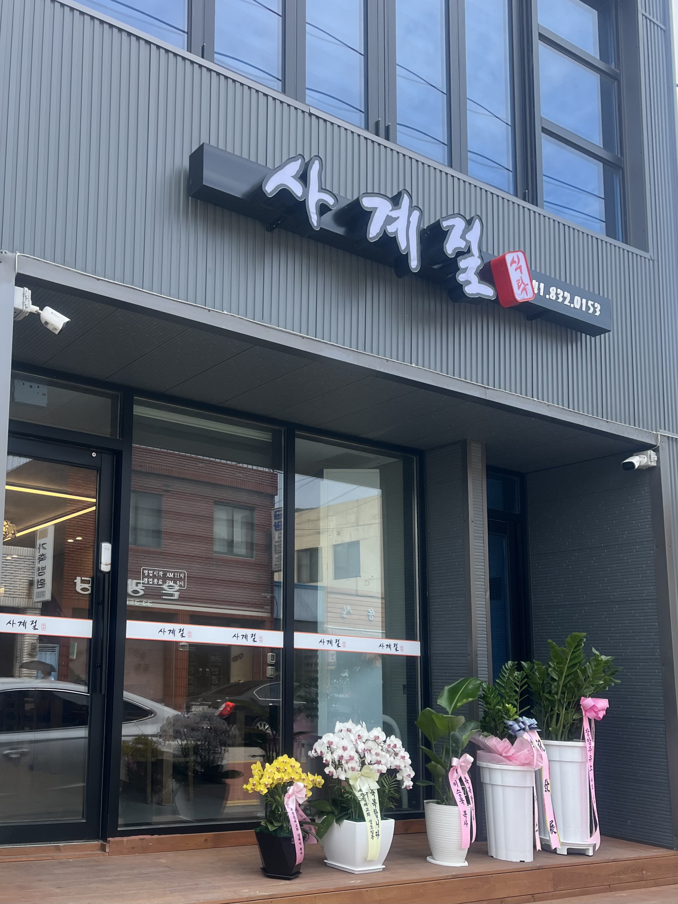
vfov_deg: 67.3
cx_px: 339
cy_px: 452
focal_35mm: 26
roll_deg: +2.1
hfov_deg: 53.1
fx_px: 679
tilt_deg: +15.7
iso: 50
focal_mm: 5.1
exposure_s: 1/727
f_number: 1.6
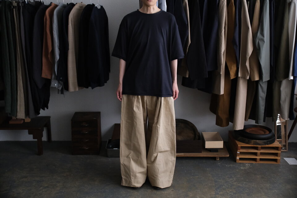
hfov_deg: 47.4
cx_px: 148
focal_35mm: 41
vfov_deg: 32.6
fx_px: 338
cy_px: 99
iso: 4000
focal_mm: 27.5
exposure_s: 1/320
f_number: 4
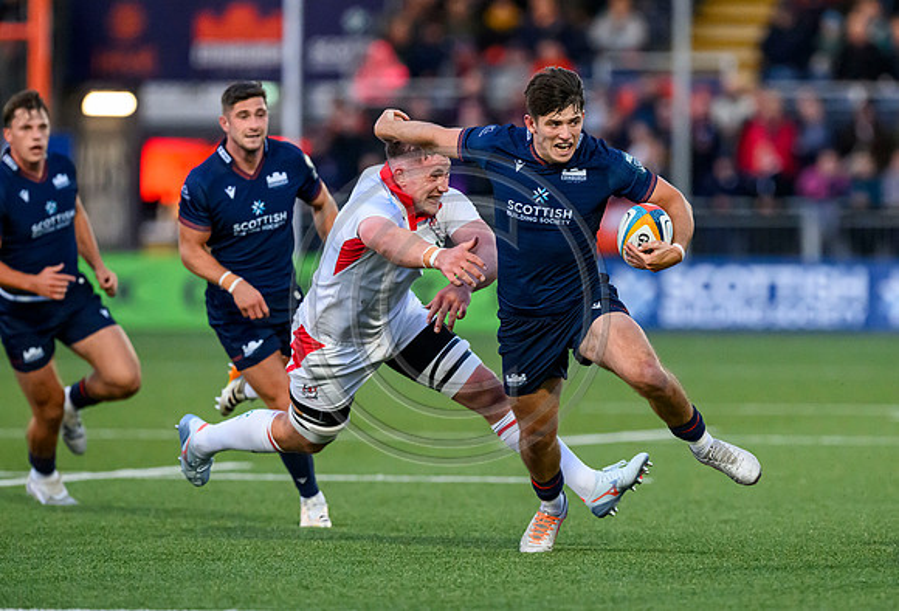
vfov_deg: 2.9
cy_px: 308
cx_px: 525
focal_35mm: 480
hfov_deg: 4.3
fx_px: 12052
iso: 10000
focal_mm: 400
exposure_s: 1/1250
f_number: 4
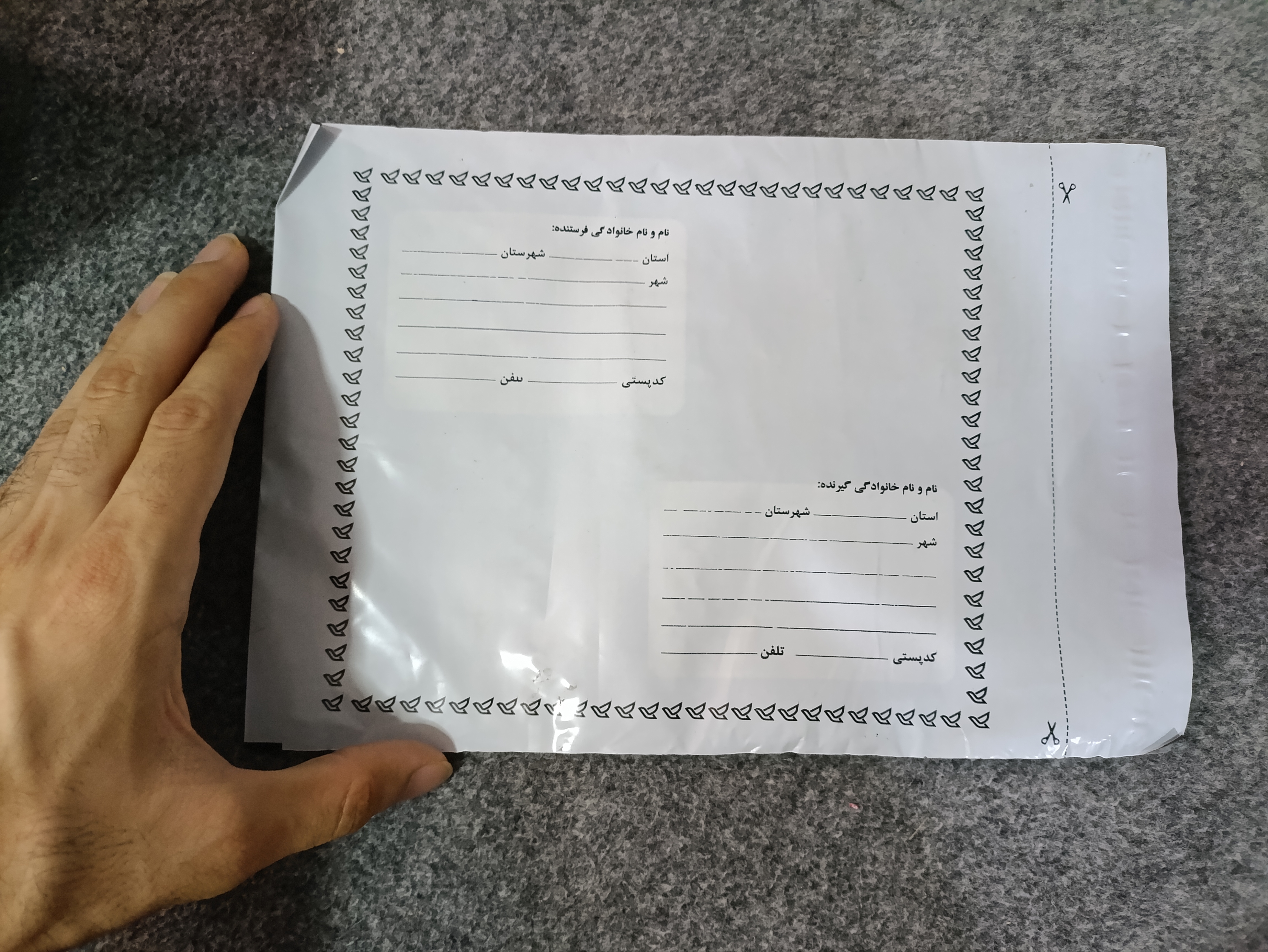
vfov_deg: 54.9
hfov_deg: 69.4
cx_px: 634
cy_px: 476
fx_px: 916
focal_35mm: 25
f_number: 1.7
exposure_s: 1/20
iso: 1250
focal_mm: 4.71
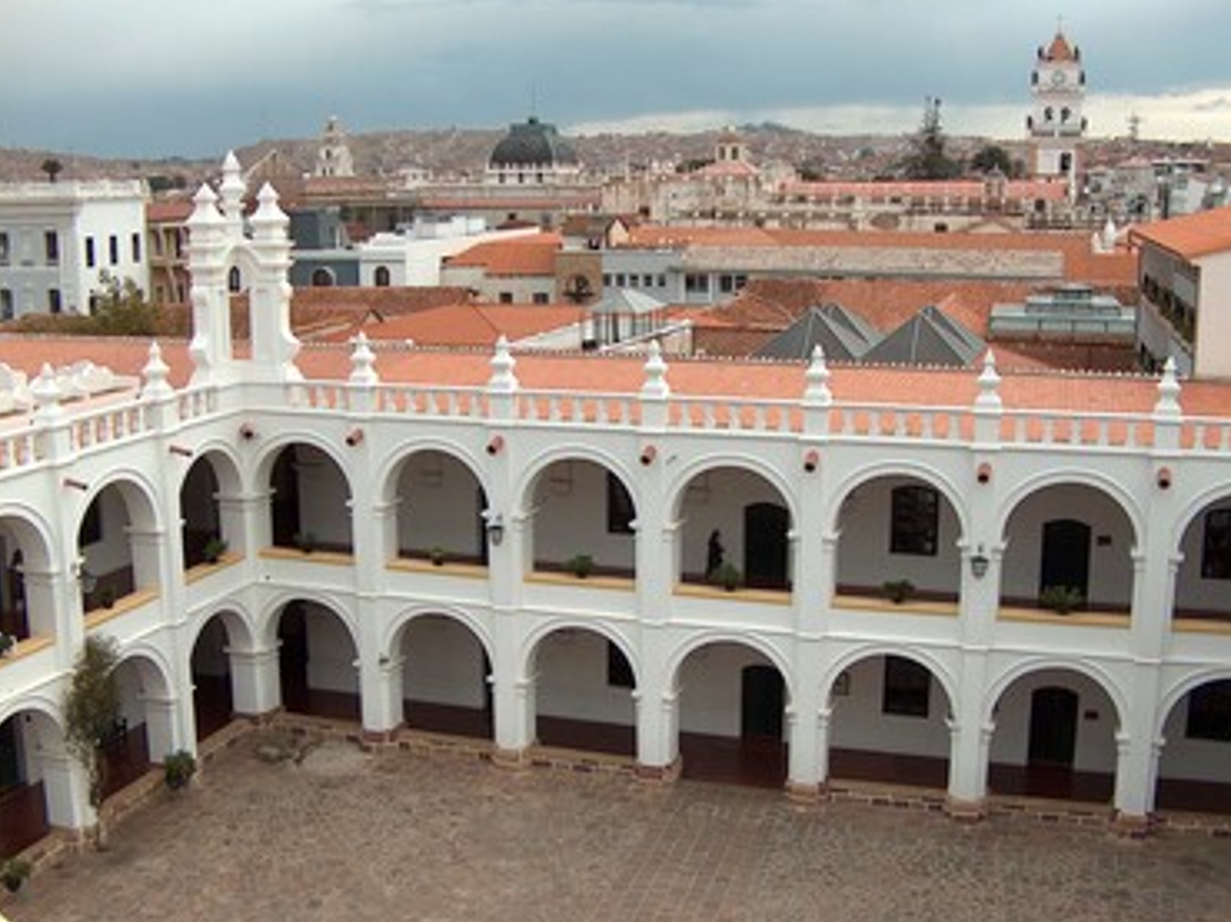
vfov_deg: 36.8
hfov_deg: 47.9
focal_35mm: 39
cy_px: 473
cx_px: 639
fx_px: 1386
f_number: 2.8
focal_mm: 7.6
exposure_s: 1/119
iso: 100
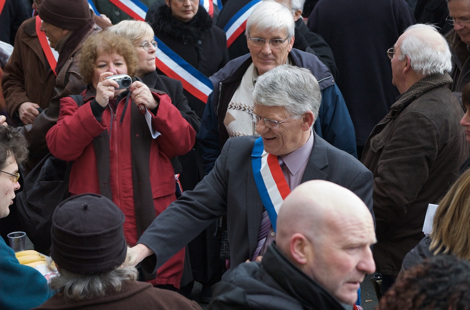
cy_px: 155
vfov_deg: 12.6
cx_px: 235
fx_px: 1406
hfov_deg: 19.0
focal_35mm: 108
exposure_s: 1/250
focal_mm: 72
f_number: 8
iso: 800
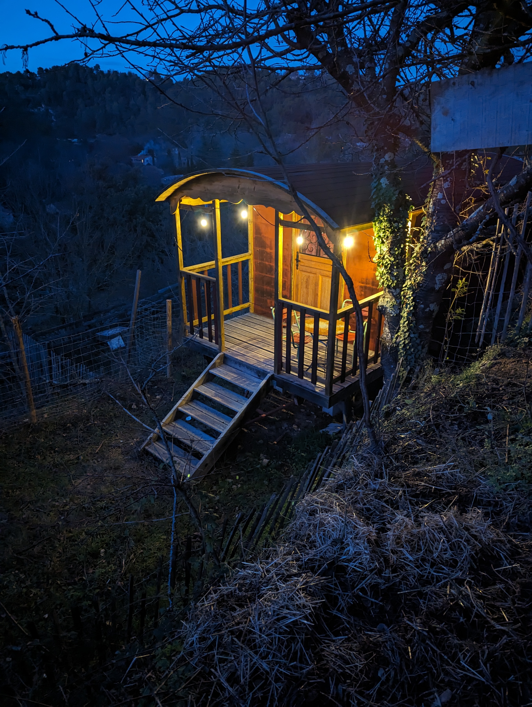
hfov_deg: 56.9
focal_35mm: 24
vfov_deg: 71.5
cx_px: 266
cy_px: 354
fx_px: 491
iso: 1526
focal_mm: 6.81
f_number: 1.85
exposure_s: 1/25
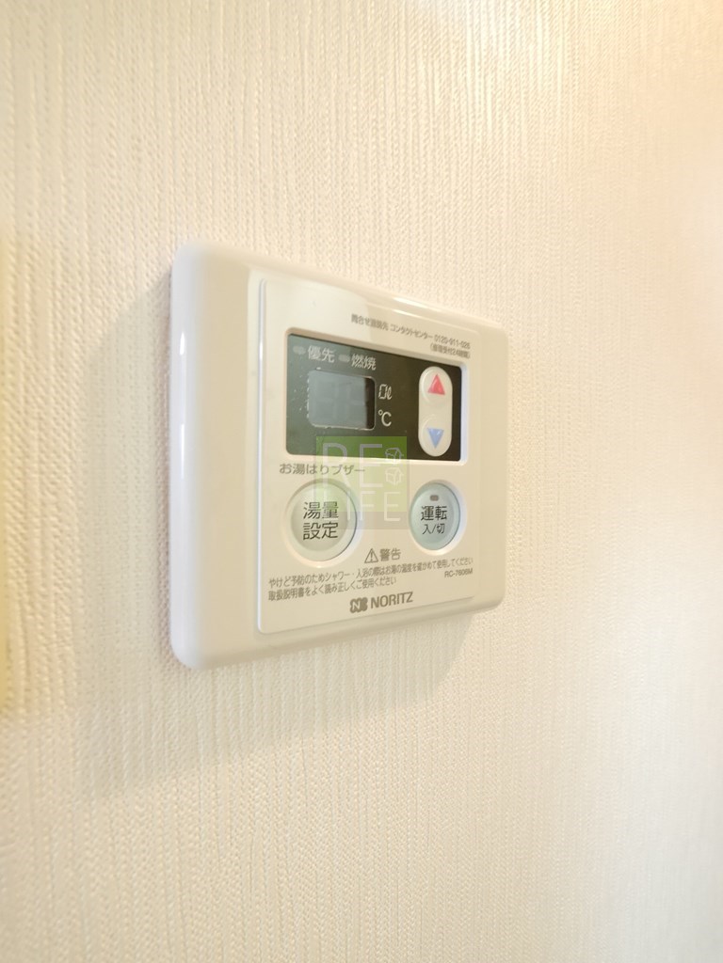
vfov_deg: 102.1
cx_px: 362
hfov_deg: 85.7
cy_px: 482
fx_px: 390
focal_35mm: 14
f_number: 4
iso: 3200
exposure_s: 1/20
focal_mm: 7
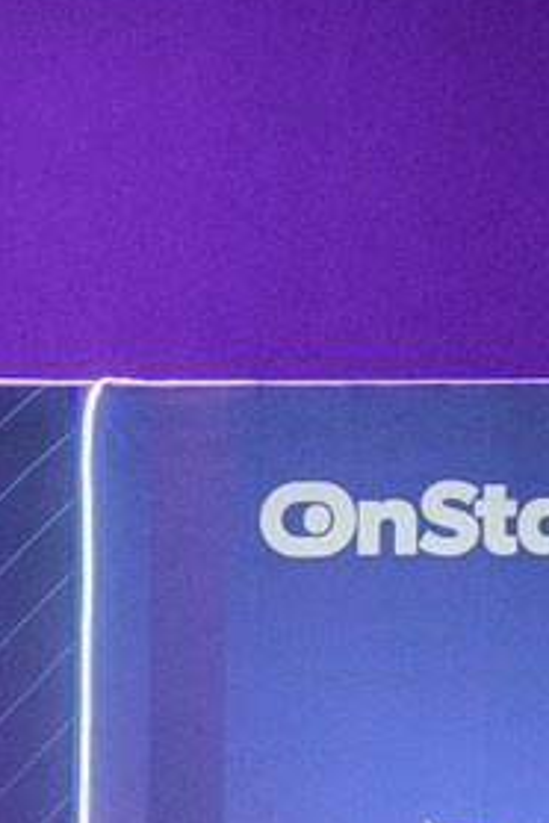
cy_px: 1746
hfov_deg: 2.5
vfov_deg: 3.8
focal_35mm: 530
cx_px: -1458
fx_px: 12123
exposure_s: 1/125
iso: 640
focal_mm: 53.3
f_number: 2.8
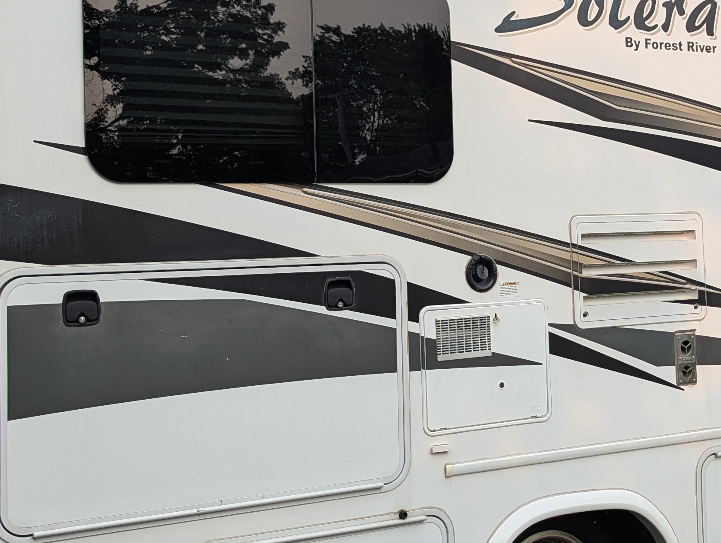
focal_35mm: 59
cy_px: 210
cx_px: 462
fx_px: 1231
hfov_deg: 32.5
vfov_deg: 24.8
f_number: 1.85
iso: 54
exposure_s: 1/781
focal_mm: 6.81
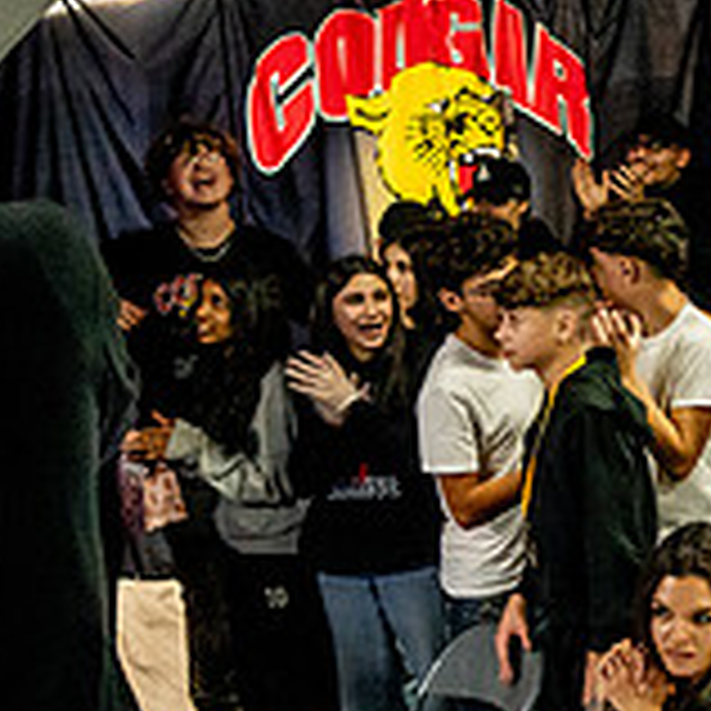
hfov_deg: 18.6
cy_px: 353
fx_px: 1743
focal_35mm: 75
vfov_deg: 23.1
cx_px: 1233
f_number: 2.8
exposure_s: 1/800
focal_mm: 16
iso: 5000
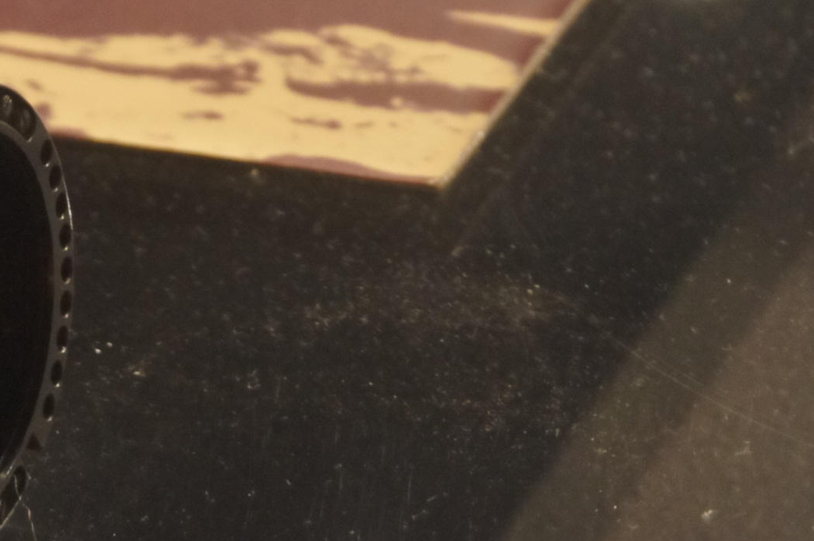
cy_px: -129
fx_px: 7389
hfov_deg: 6.2
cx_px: -351
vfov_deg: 4.2
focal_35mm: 327
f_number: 5.6
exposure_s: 1/80
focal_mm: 68
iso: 6400
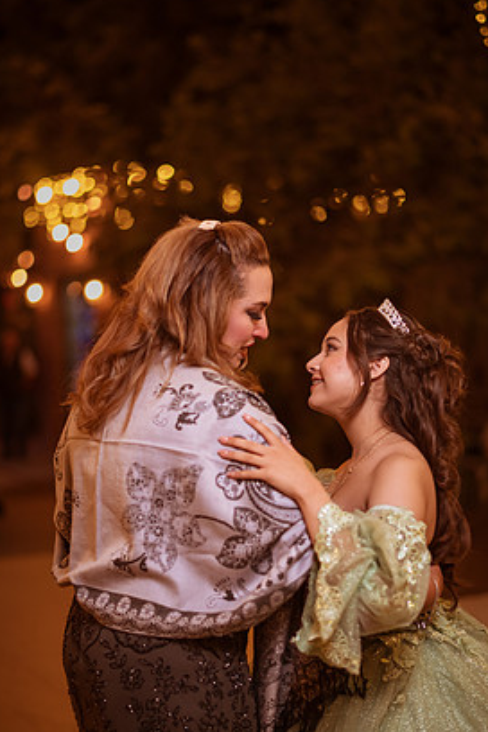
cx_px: 242
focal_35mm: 64
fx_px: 1301
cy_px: 391
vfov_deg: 31.4
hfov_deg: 21.2
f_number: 1.4
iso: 3200
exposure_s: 1/320
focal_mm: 58
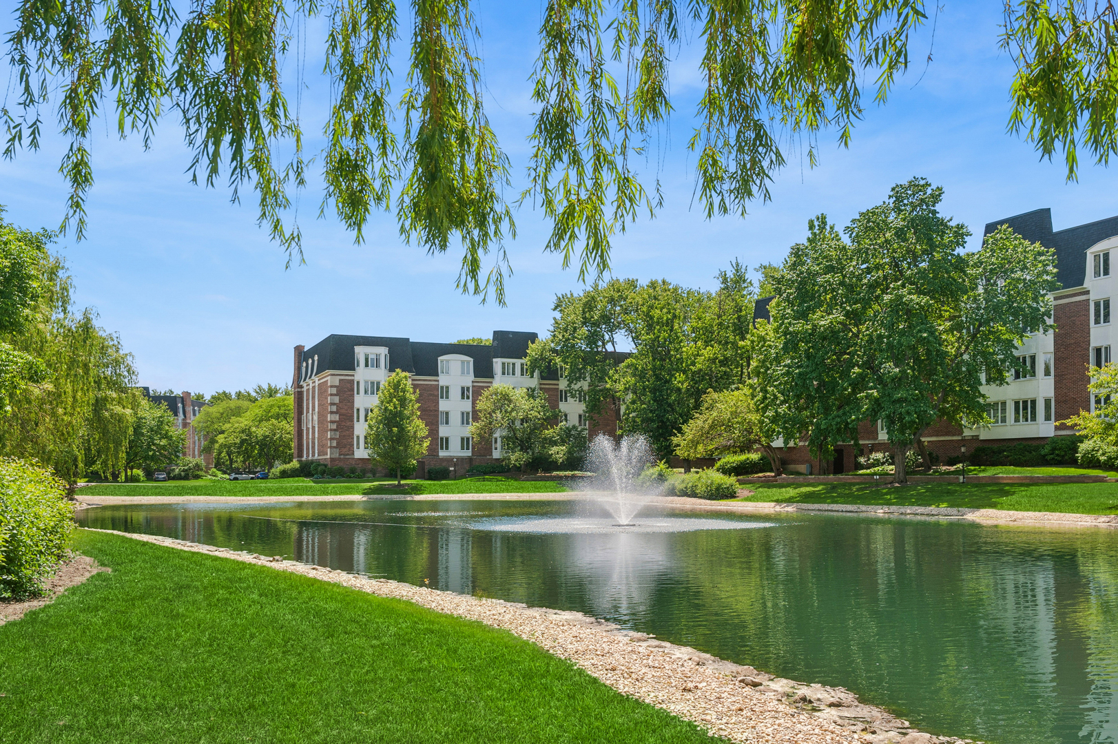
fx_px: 962
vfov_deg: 42.3
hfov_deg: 60.3
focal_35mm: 31
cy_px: 372
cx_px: 559
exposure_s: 1/500
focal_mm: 31
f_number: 8
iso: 400
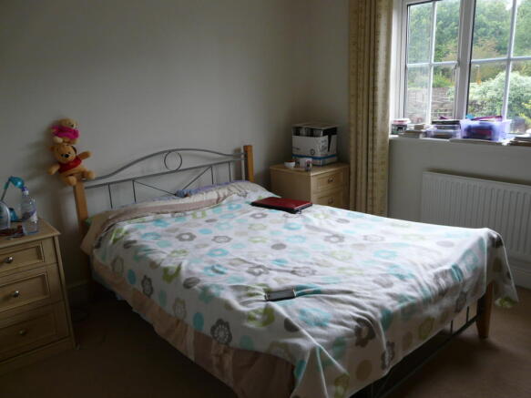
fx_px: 429
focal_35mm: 28
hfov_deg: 63.5
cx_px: 266
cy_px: 199
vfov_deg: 49.7
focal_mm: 4.6
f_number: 2.8
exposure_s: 1/50
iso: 100
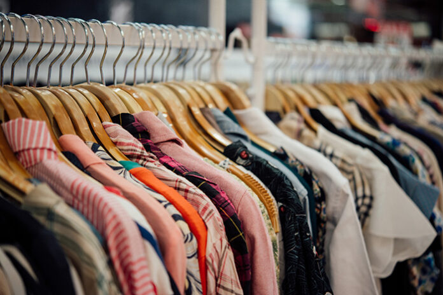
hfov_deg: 33.4
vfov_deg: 22.6
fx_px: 738
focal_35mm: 60
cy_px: 148
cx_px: 222
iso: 800
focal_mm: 60
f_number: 2.8
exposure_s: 1/160
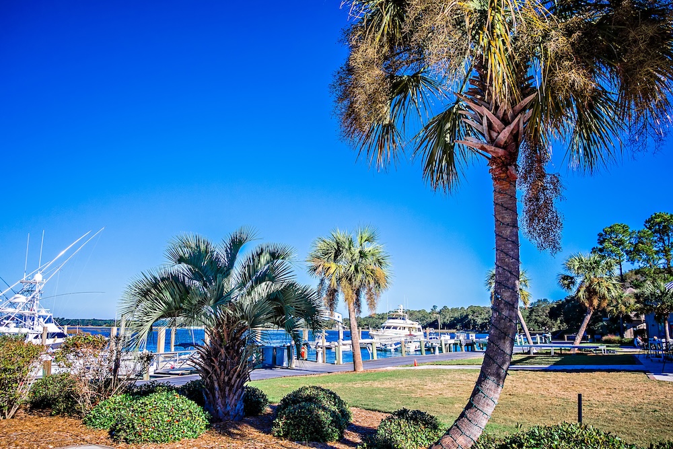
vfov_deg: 46.4
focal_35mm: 28
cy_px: 224
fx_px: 523
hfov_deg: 65.5
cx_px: 336
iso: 125
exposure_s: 1/640
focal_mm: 10.4
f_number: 5.6
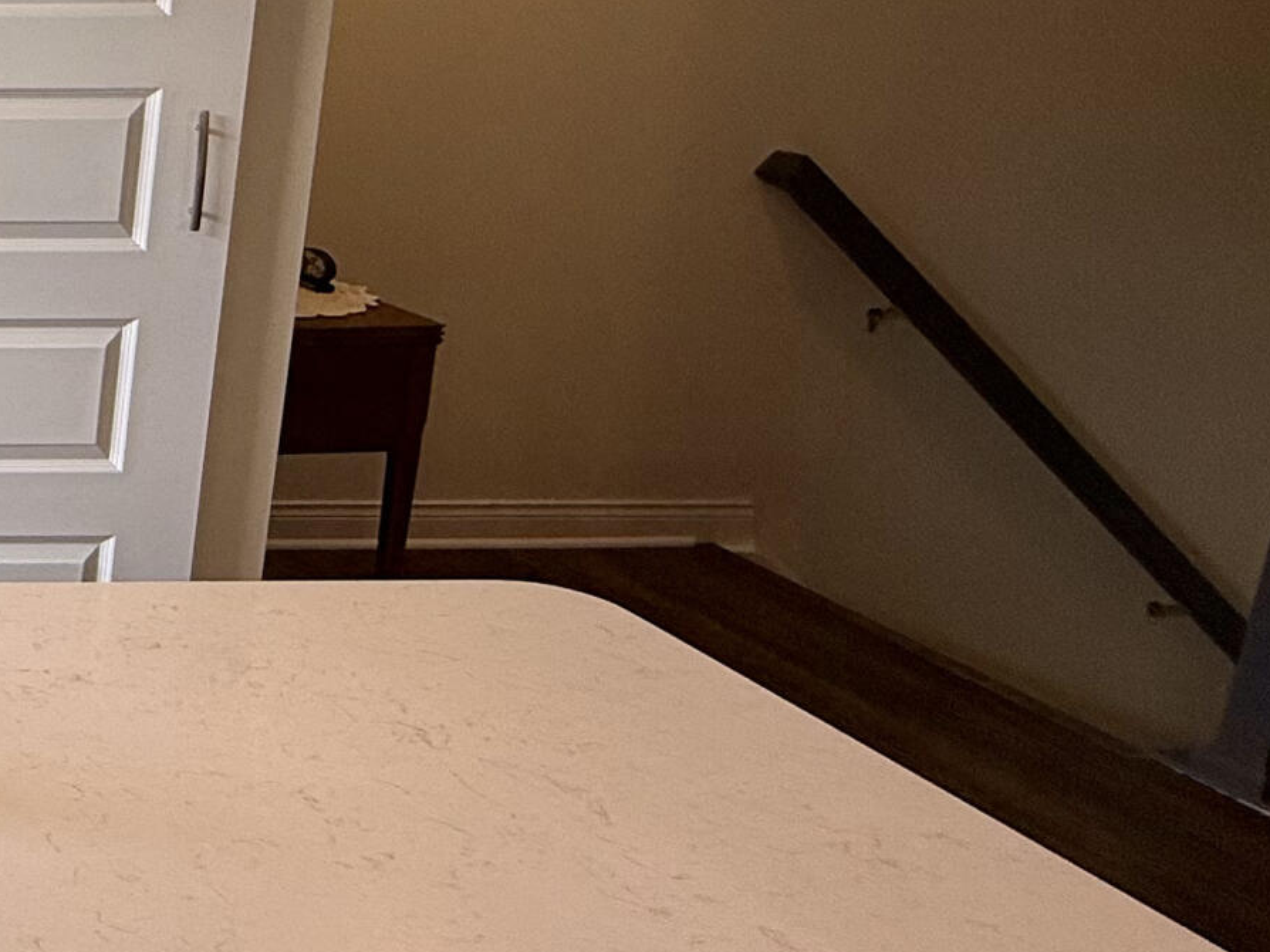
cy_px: 253
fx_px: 1724
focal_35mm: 47
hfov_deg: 27.1
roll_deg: +0.4
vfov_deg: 30.4
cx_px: -671
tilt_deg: -12.6
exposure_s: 1/120
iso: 50
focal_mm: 2.22
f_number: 2.2
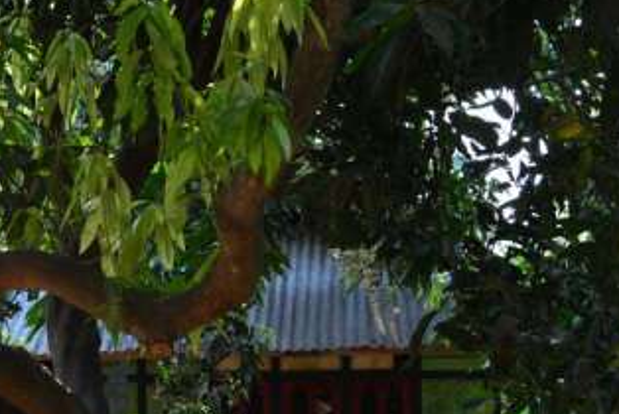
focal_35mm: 112
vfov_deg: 12.0
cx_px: -83
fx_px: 1928
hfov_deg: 17.5
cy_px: 483
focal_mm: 44
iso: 250
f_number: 5.6
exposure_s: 1/125
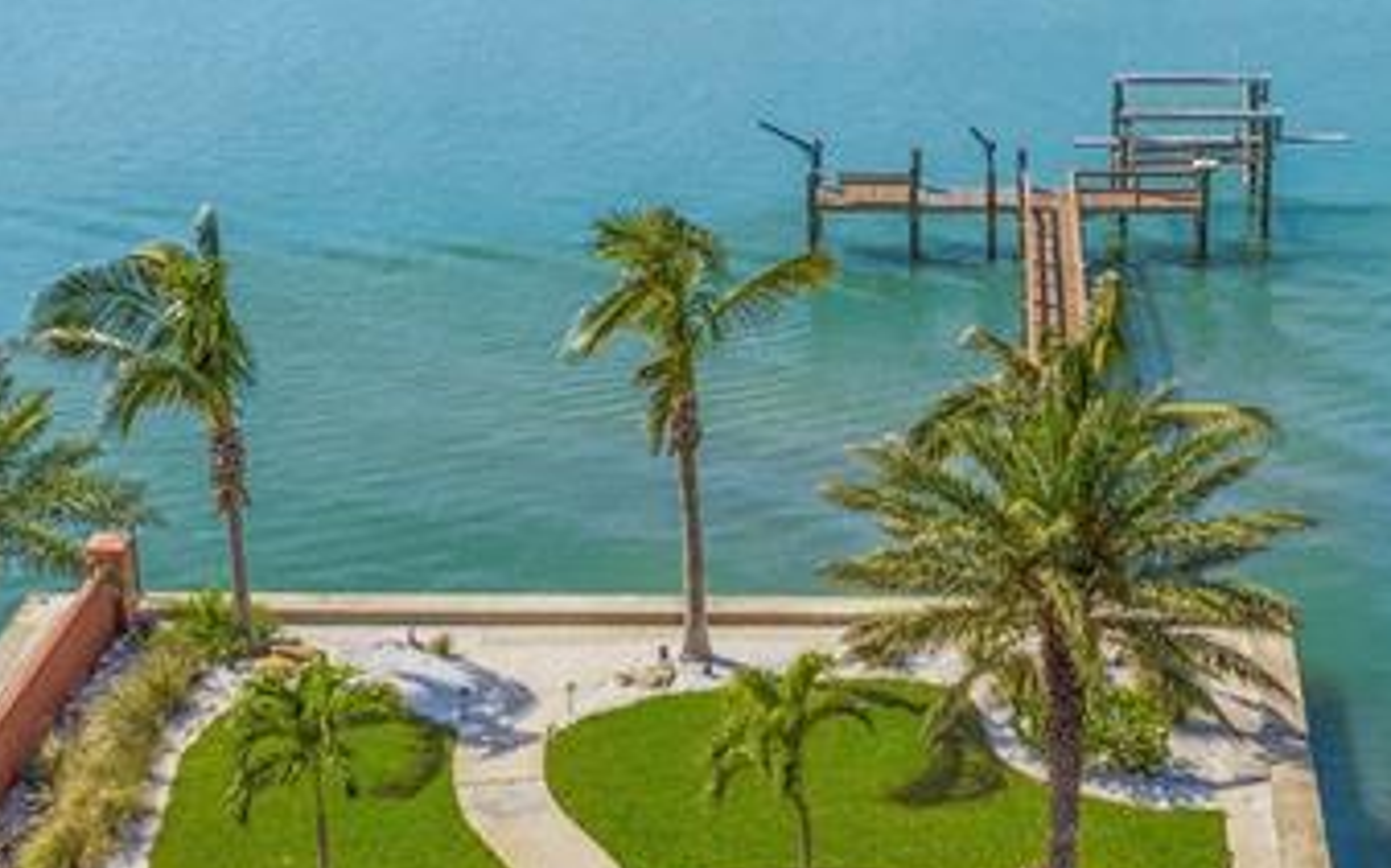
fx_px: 2918
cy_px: 255
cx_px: 907
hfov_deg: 26.7
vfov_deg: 16.9
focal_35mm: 77
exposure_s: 1/50
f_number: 2.8
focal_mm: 12.29
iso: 100
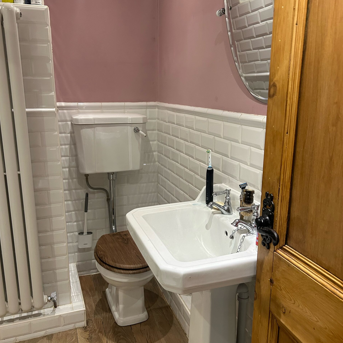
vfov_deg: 52.5
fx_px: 348
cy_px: 177
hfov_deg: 52.5
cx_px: 172
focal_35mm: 31
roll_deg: -0.8
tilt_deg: -13.9
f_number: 1.5
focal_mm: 5.7
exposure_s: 1/58
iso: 320
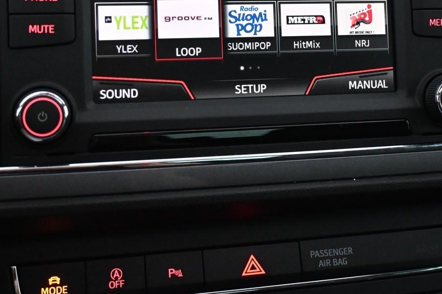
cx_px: 228
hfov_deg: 33.2
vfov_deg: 22.1
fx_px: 741
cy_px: 38
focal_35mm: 60
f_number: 4
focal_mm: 22.5
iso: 4500
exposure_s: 1/60
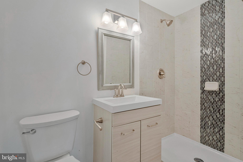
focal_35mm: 16
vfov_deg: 73.7
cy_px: 81
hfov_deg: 96.7
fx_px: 108
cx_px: 122
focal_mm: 16
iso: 1250
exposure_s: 1/40
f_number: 7.1
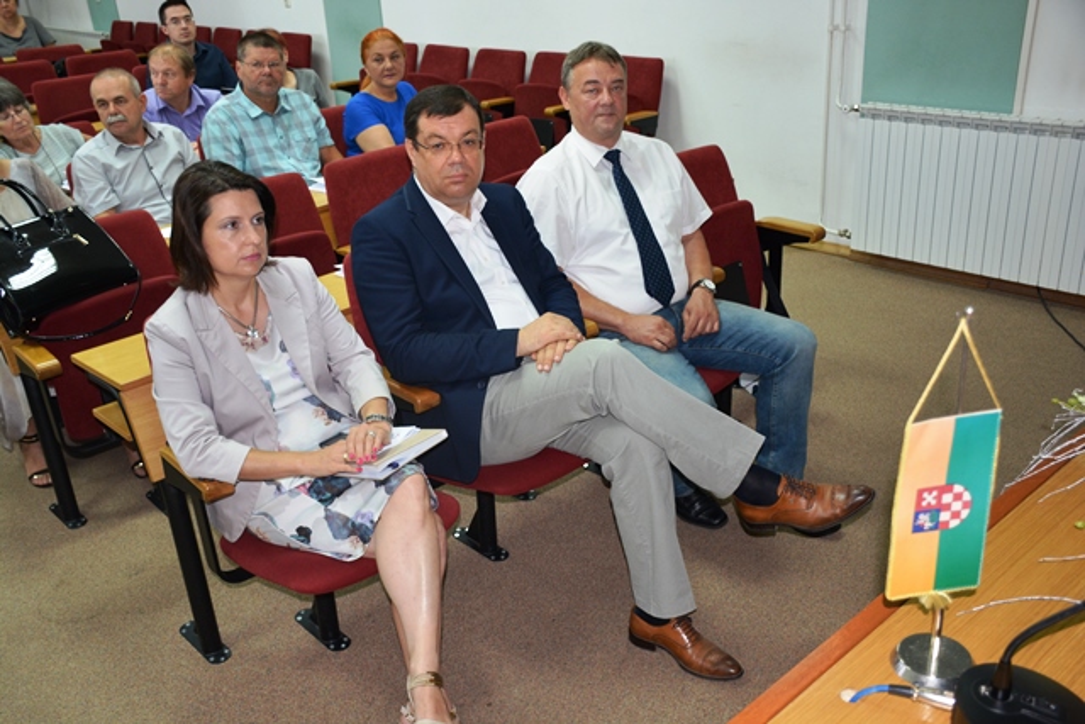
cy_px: 362
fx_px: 1040
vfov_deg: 38.4
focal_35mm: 34
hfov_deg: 55.1
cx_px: 542
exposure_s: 1/60
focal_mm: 23
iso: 640
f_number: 3.8
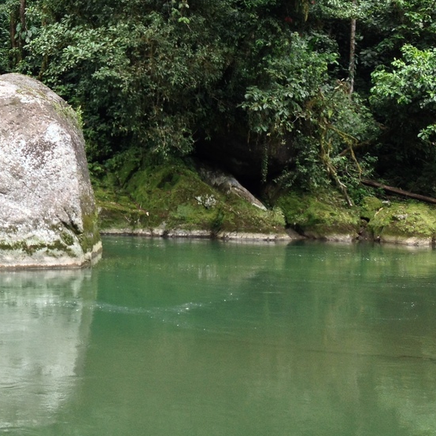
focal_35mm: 67
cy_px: 103
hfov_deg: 24.2
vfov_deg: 25.4
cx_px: -30
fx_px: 955
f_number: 2.4
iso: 50
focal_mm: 4.28
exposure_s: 1/358
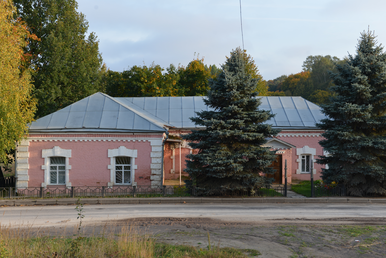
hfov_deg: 41.1
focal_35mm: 48
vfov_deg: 28.1
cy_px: 129
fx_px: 515
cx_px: 193
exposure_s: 1/160
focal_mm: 48
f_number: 6.3
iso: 200
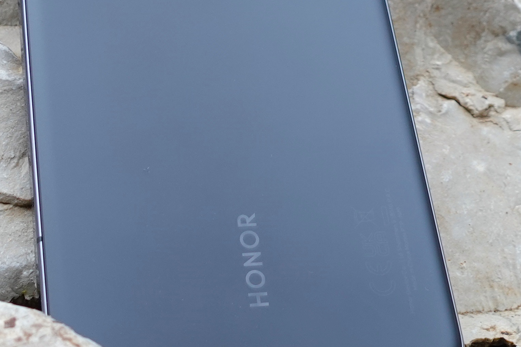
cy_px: -119
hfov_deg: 17.2
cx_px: 446
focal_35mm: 118
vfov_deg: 11.3
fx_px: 1708
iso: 160
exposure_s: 1/125
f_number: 4
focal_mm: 12.65
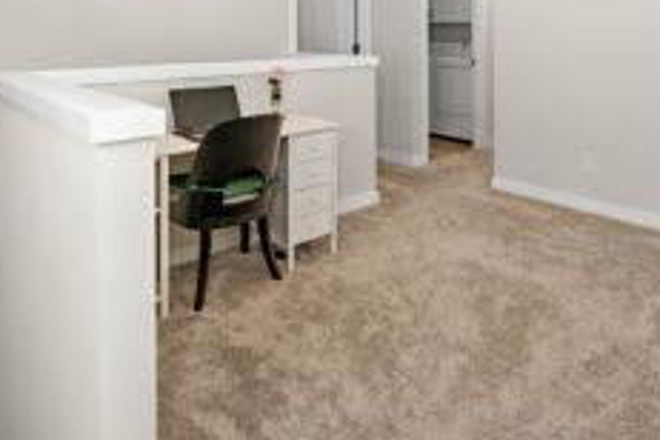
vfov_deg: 46.1
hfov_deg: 67.6
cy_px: 67
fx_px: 477
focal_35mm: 26
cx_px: 437
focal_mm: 15
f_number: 8
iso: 320
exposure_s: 1/6
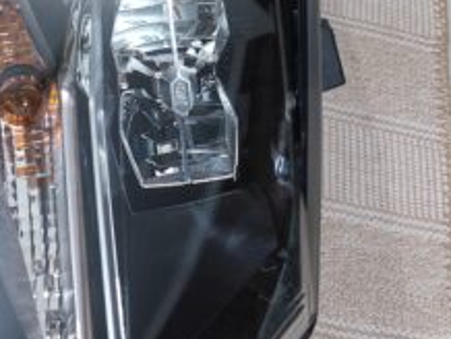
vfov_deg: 32.0
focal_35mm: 44
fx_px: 574
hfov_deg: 42.0
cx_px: 132
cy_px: 62
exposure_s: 1/50
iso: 320
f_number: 1.8
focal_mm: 5.23
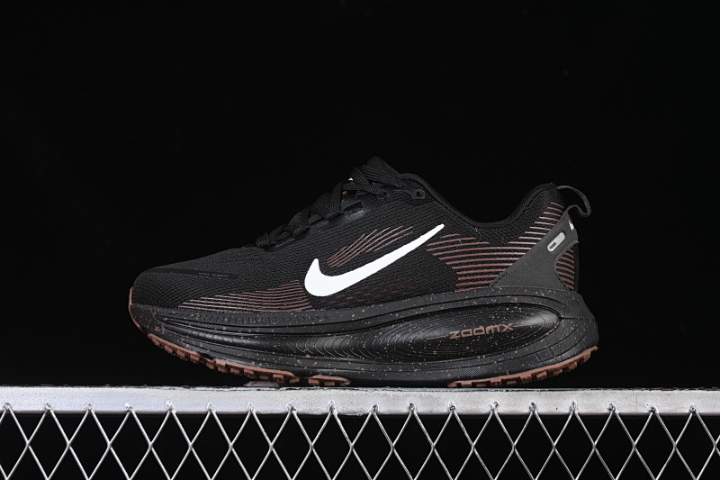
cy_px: 240
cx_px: 360
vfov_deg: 18.2
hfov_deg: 27.0
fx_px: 1500
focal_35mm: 75
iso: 160
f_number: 6.3
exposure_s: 1/60
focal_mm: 50
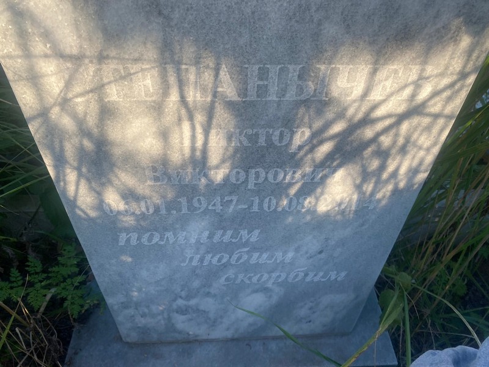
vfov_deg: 53.1
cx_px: 244
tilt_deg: -46.1
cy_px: 184
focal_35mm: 26
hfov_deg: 67.3
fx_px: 367
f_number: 1.8
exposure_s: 1/662
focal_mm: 4.25
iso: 32
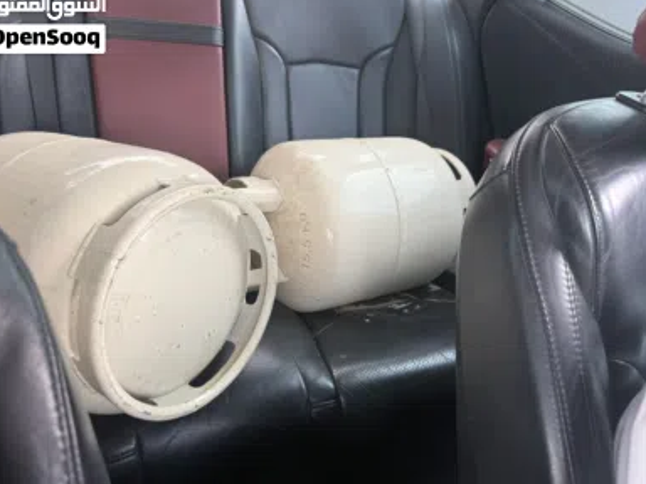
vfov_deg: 54.9
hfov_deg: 69.4
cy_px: 239
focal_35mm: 25
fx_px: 467
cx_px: 313
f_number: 1.78
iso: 200
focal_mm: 6.76
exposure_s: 1/88
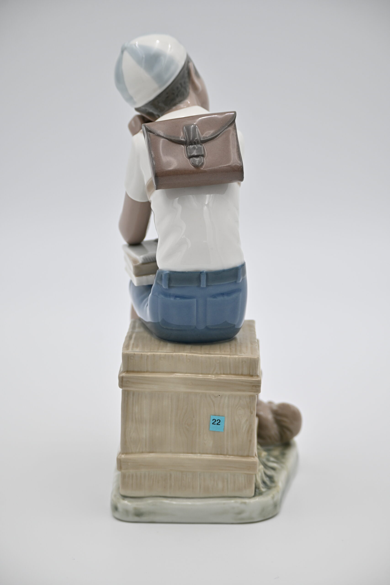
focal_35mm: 108
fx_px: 1755
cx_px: 195
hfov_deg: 12.7
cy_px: 292
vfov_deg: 18.9
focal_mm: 72
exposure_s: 1/160
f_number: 4.8
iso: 100
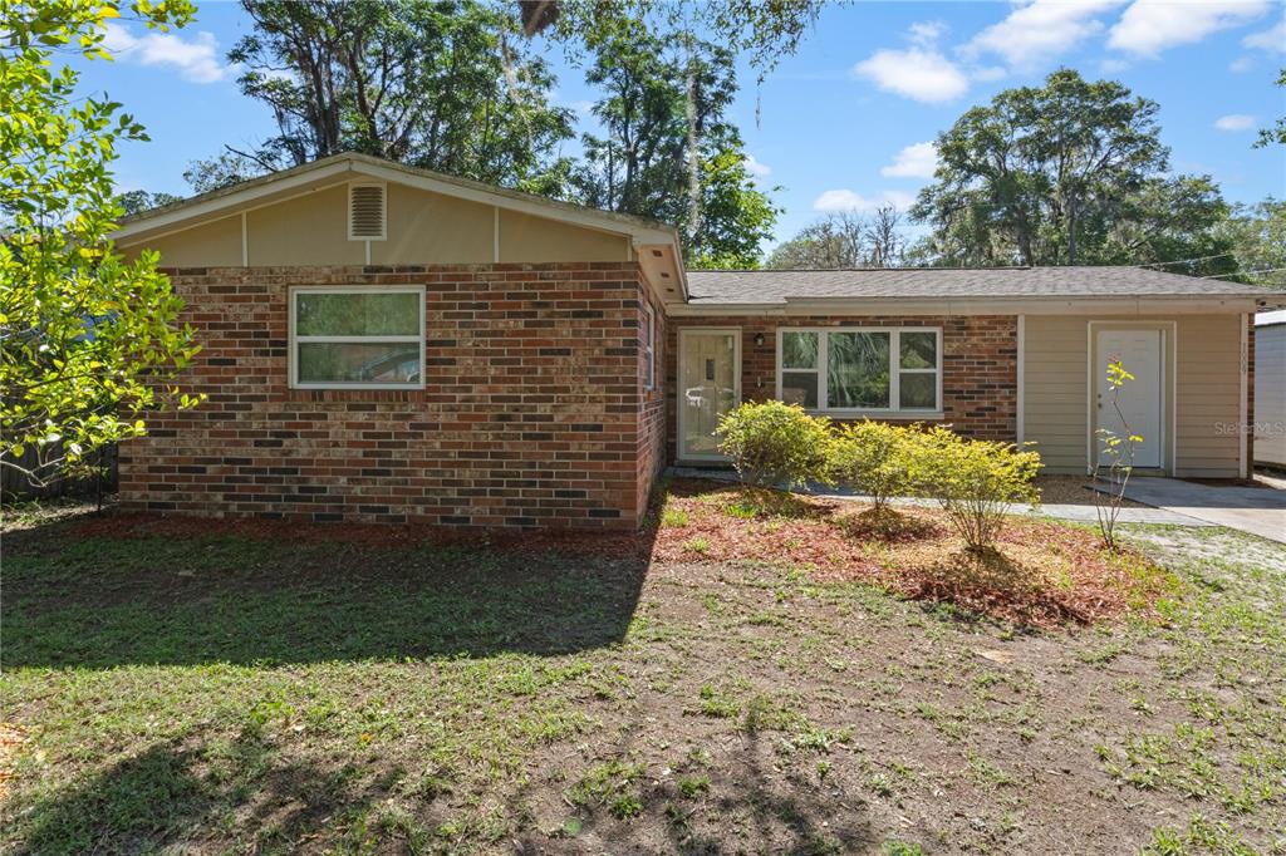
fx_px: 678
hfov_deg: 86.9
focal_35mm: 19
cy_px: 428
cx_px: 643
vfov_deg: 64.5
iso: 1600
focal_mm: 19
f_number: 22
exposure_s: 1/30
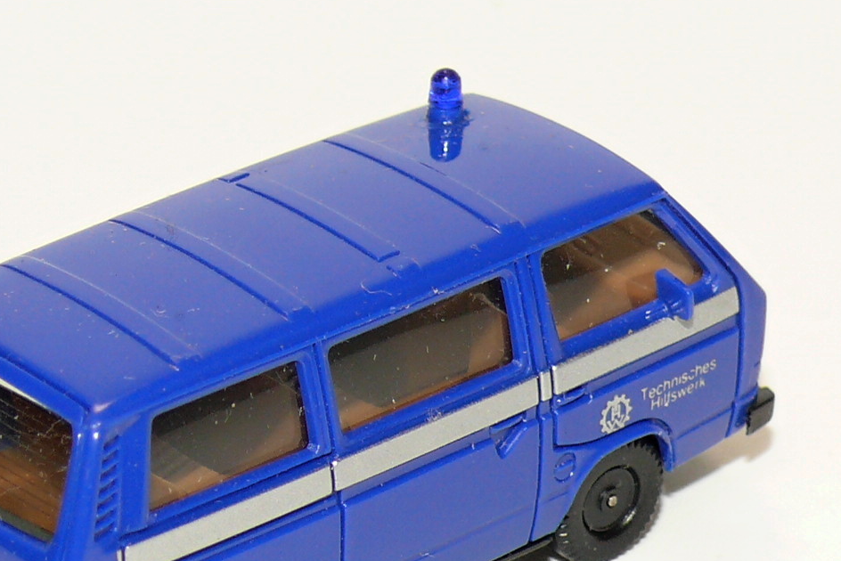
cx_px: 307
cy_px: 407
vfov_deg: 6.2
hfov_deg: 9.3
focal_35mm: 222
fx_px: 5187
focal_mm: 15
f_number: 4
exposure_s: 1/30
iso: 100
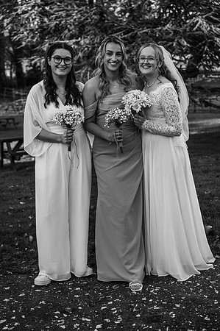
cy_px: 166
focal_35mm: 60
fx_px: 551
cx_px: 110
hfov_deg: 22.6
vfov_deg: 33.4
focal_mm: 60
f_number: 4
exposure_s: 1/320
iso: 100
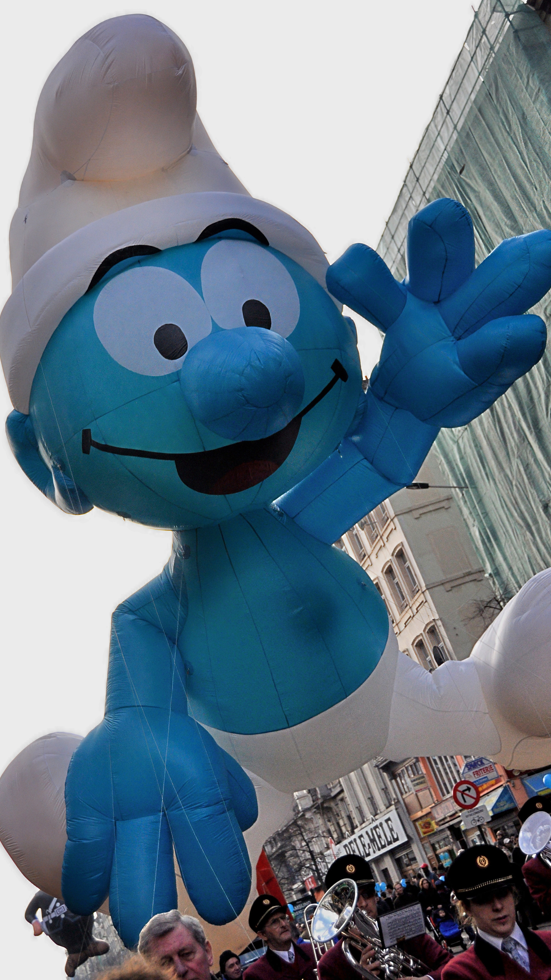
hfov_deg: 23.5
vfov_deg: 40.6
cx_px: 237
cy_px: 492
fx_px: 1325
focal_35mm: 51
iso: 400
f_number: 4
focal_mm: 32
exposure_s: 1/4000
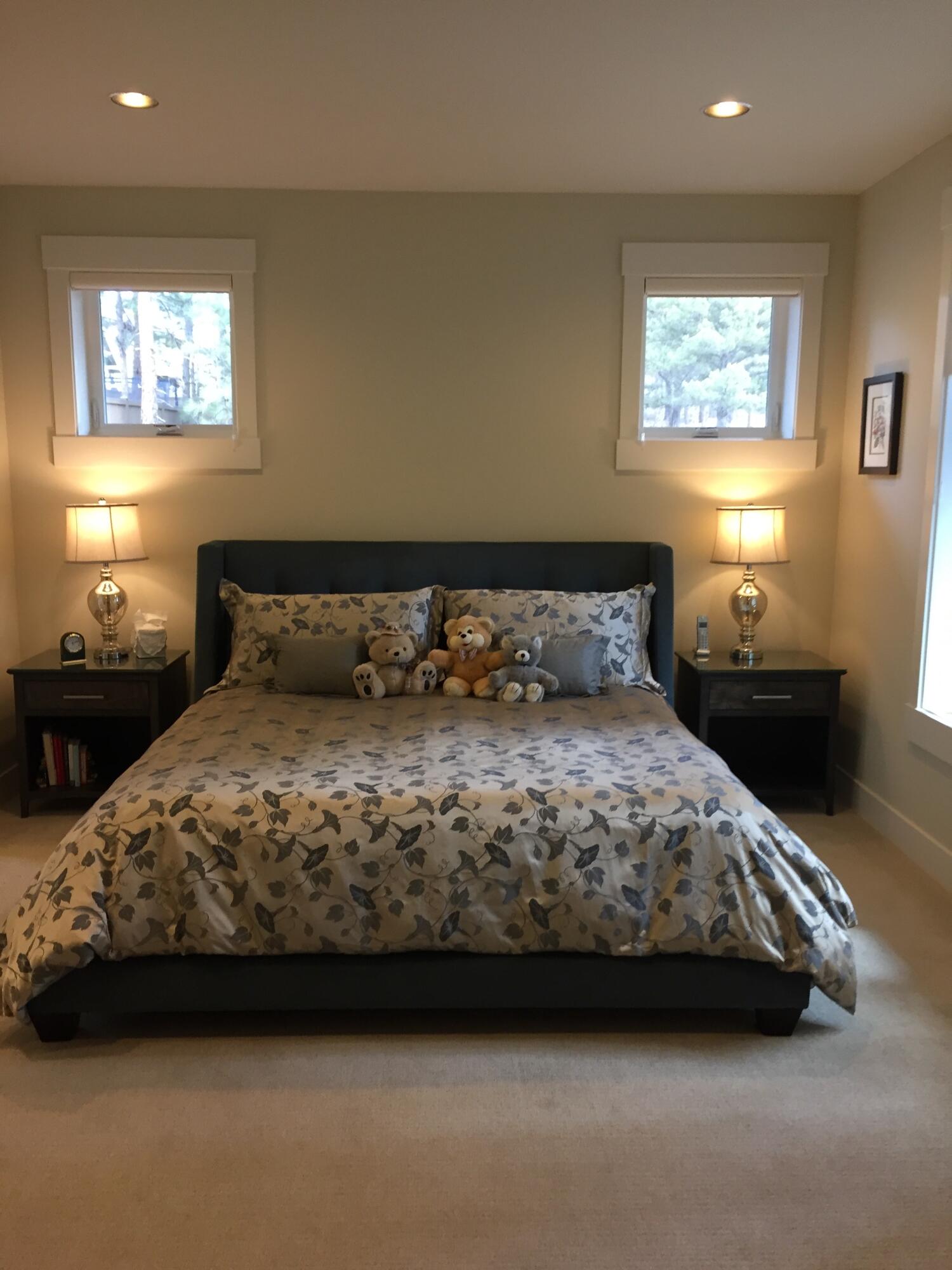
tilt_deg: -9.7
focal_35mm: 29
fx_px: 1063
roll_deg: +1.4
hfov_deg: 48.2
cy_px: 635
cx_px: 476
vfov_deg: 61.7
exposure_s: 1/30
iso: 80
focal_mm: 4.15
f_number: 2.2
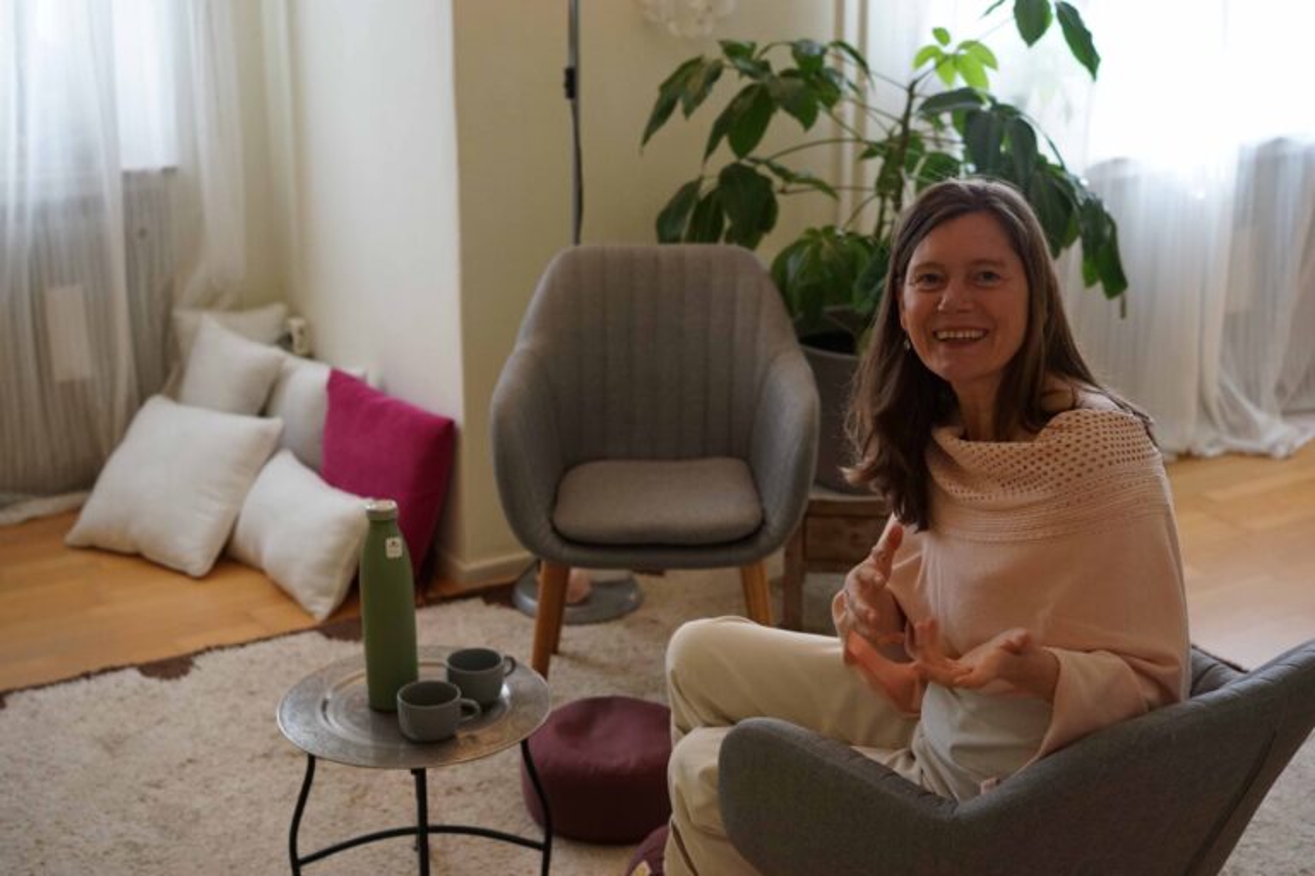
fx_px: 2009
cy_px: 438
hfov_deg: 36.2
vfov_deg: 24.6
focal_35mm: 55
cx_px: 658
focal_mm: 55
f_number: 4
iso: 1250
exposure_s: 1/160
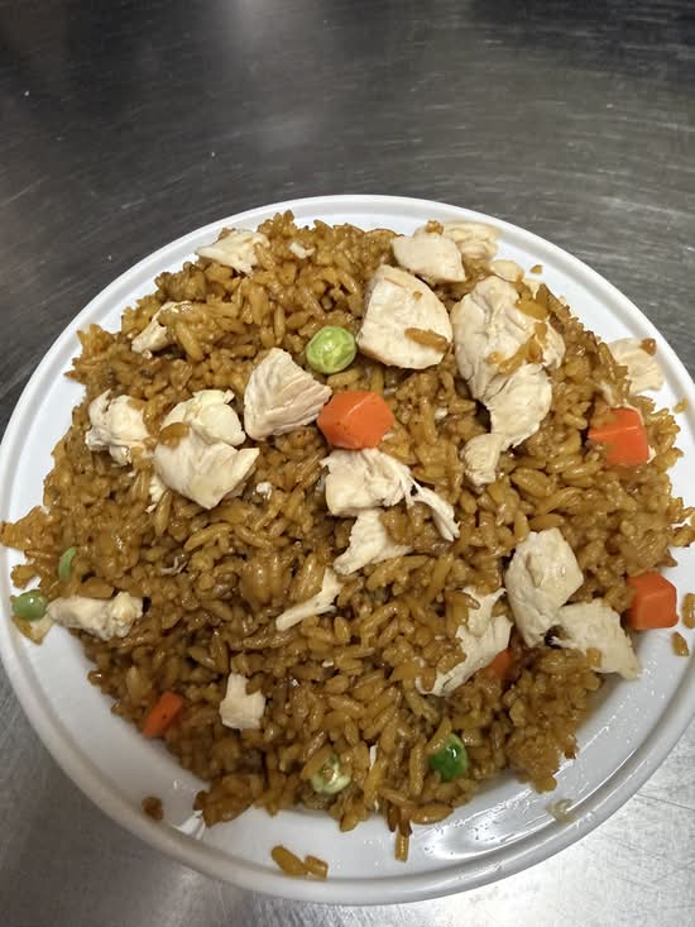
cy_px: 464
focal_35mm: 24
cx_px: 348
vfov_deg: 71.6
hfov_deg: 56.8
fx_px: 642
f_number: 2.2
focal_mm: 2.22
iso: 640
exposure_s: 1/60
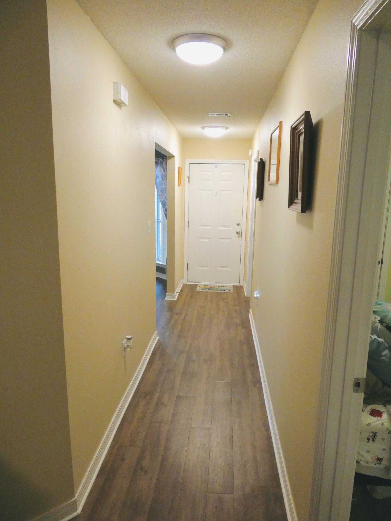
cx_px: 196
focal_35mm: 24
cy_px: 260
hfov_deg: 56.8
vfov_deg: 71.6
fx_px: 361
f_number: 3.3
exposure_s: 1/60
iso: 250
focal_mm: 4.3
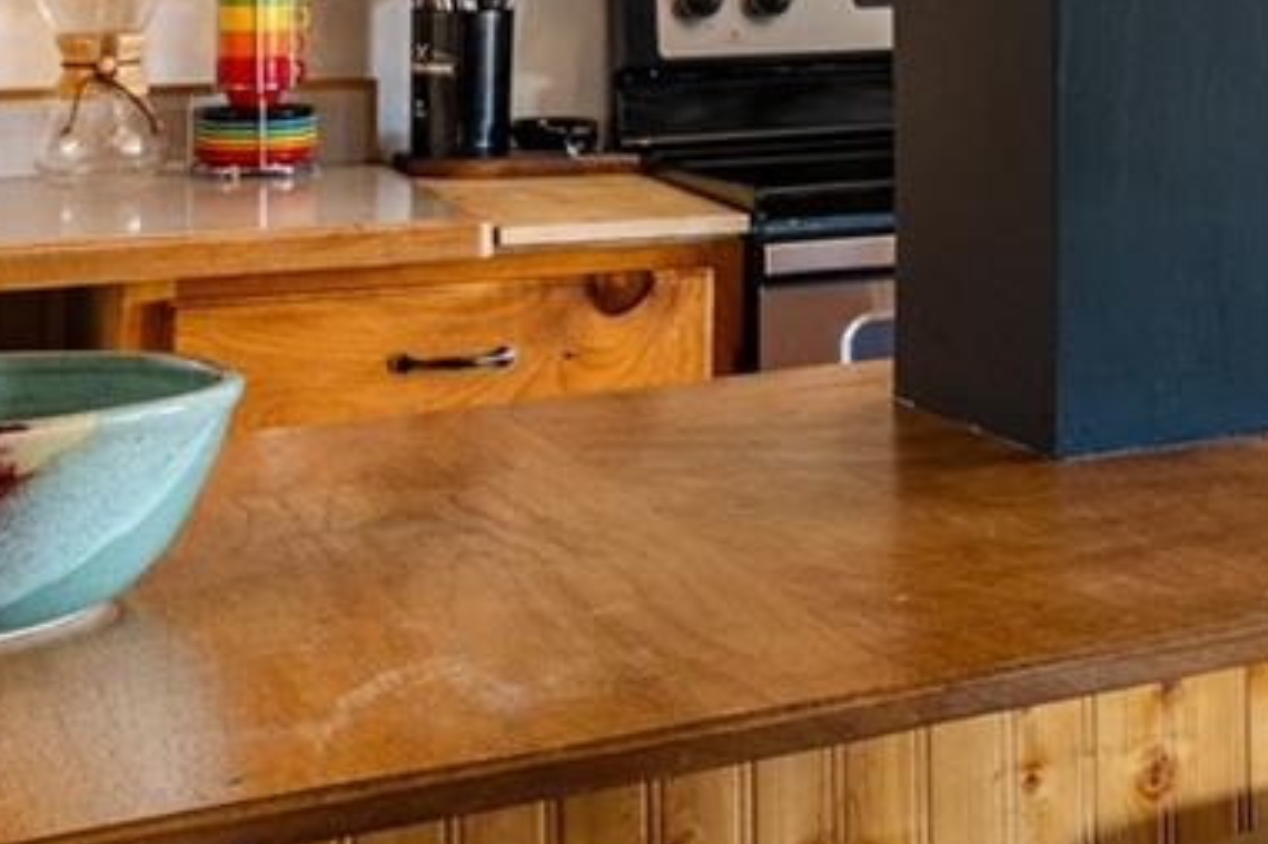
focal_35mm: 80
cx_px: 1822
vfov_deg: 16.5
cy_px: -103
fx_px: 2816
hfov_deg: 21.8
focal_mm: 19
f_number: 7.1
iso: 100
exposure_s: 1/2
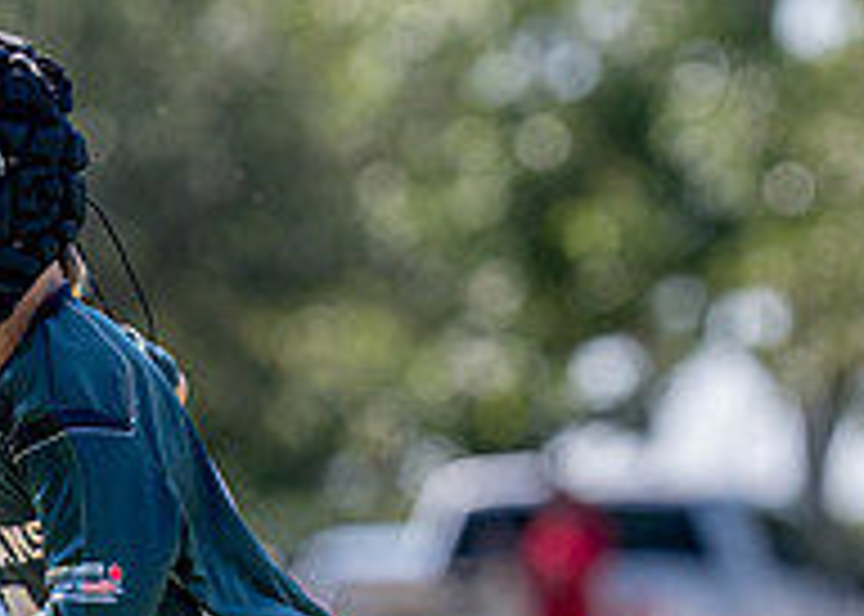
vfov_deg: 2.4
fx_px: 14914
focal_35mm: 608
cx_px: 176
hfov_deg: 3.3
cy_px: 421
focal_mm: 147
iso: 200
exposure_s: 1/2500
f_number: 2.8
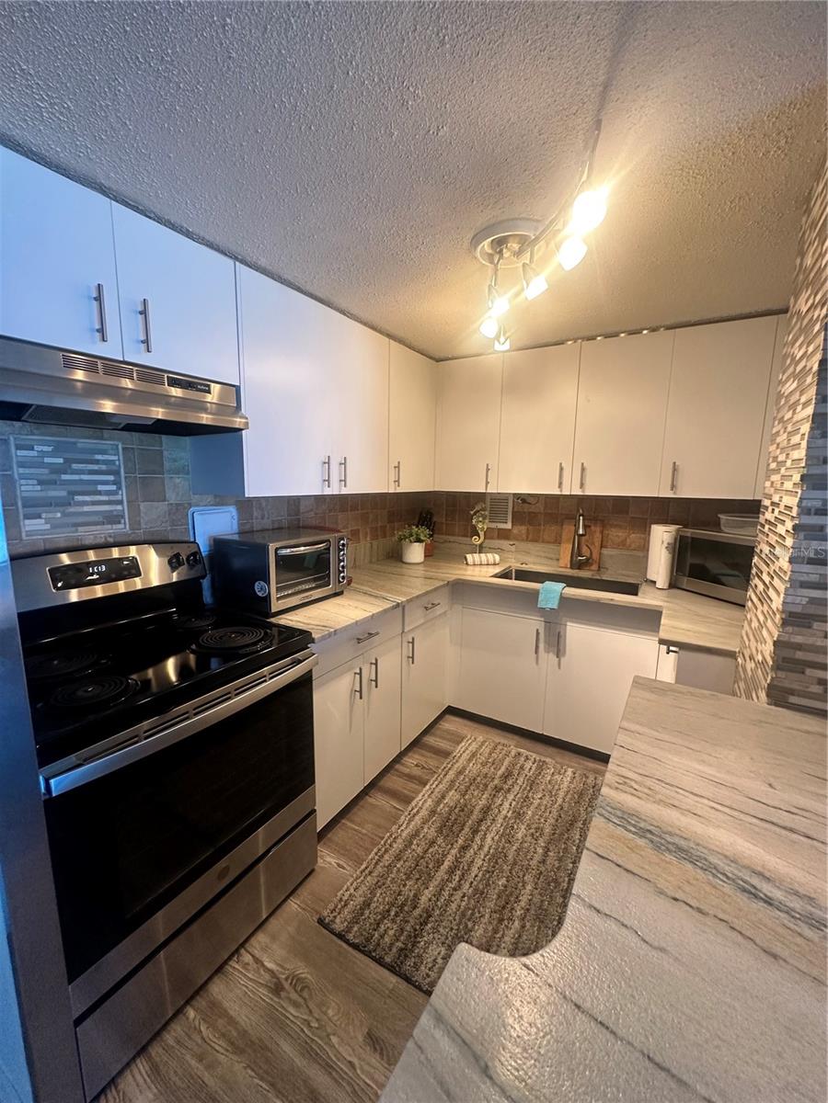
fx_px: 446
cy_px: 552
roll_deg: -1.3
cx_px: 414
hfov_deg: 85.7
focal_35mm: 14
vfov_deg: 102.1
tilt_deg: -9.1
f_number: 2.2
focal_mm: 2.22
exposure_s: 1/60
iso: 200
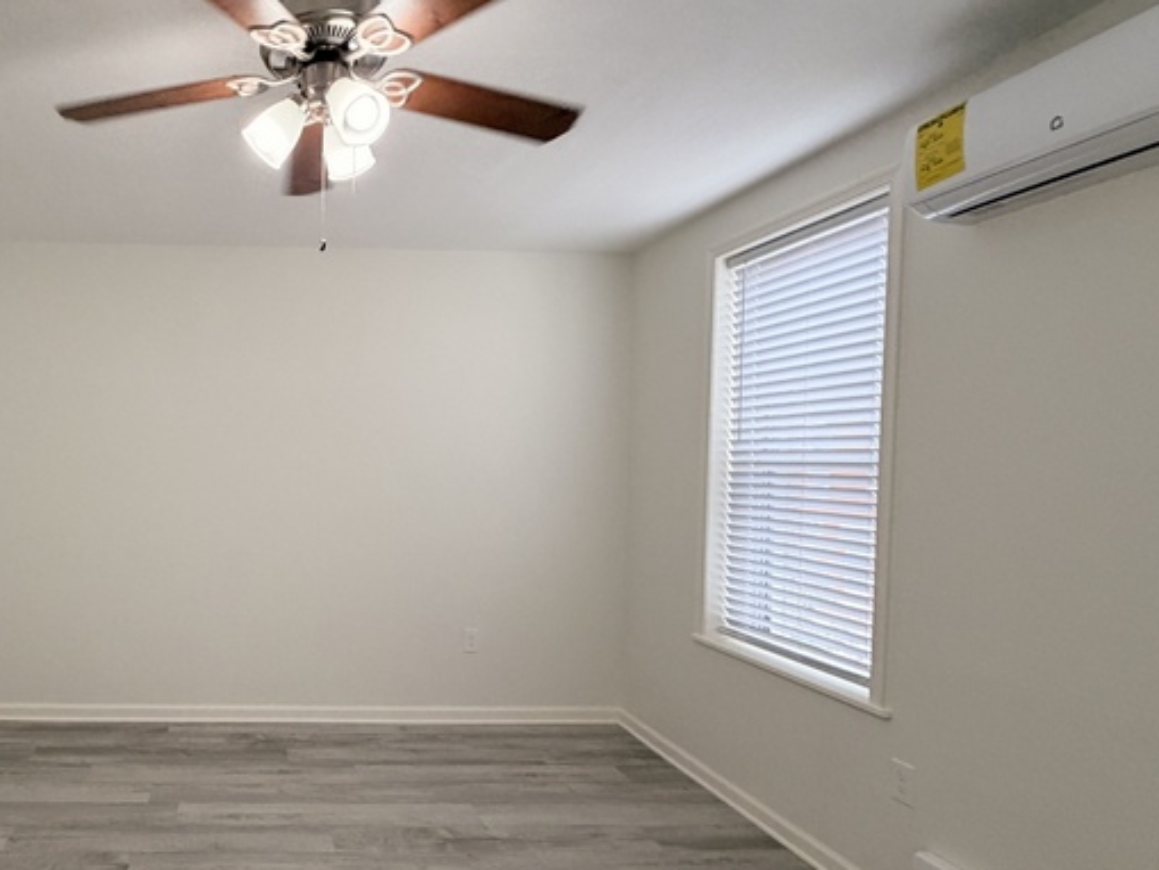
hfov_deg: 70.2
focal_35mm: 22
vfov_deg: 61.0
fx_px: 737
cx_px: 262
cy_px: 476
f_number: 2.2
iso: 250
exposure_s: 1/120
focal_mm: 2.22
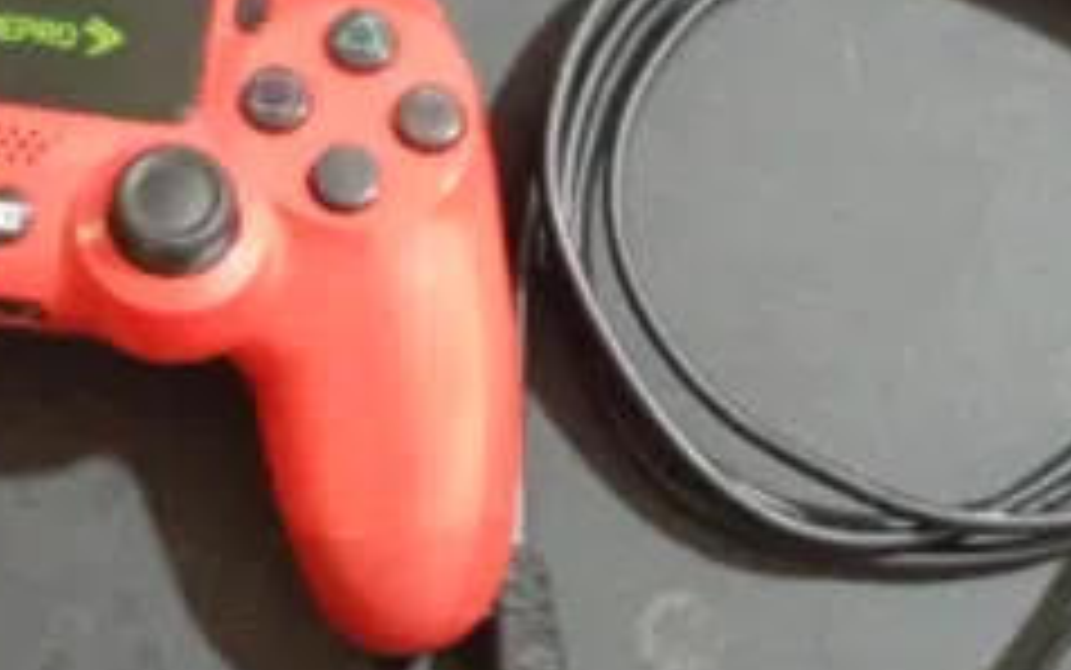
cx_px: 508
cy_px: 526
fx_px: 3738
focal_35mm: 128
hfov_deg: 16.3
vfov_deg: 10.2
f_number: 1.8
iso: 3728
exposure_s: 1/13.3
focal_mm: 3.98
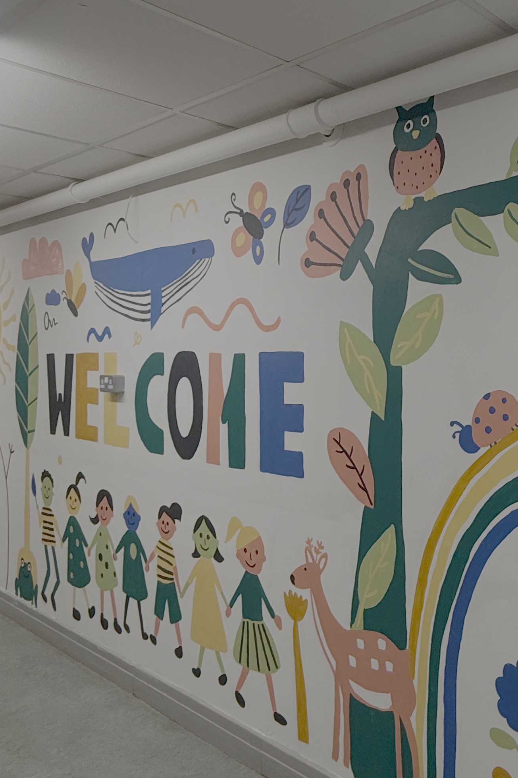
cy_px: 353
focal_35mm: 30
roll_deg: -0.3
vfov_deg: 61.8
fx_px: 647
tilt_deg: +1.7
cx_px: 508
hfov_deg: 39.0
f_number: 2.2
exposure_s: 1/100
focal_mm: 2.22
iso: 125
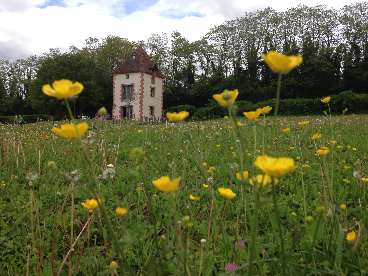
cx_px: 184
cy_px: 138
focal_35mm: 33
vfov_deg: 42.9
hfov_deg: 55.4
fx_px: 351
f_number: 2.4
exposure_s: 1/1153
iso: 50
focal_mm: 4.12
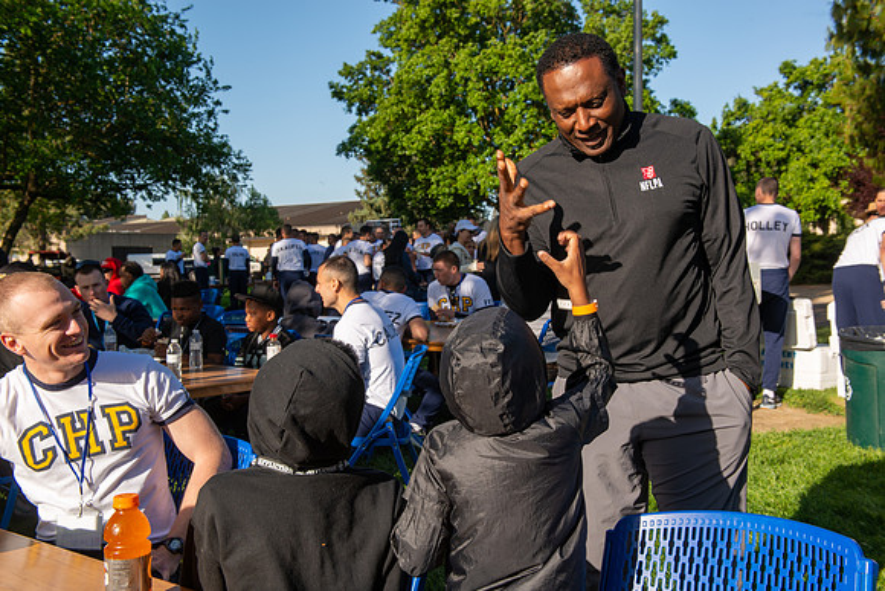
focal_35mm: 38
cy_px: 296
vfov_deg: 35.1
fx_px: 934
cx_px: 442
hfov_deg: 50.7
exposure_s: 1/160
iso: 100
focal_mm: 38
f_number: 8
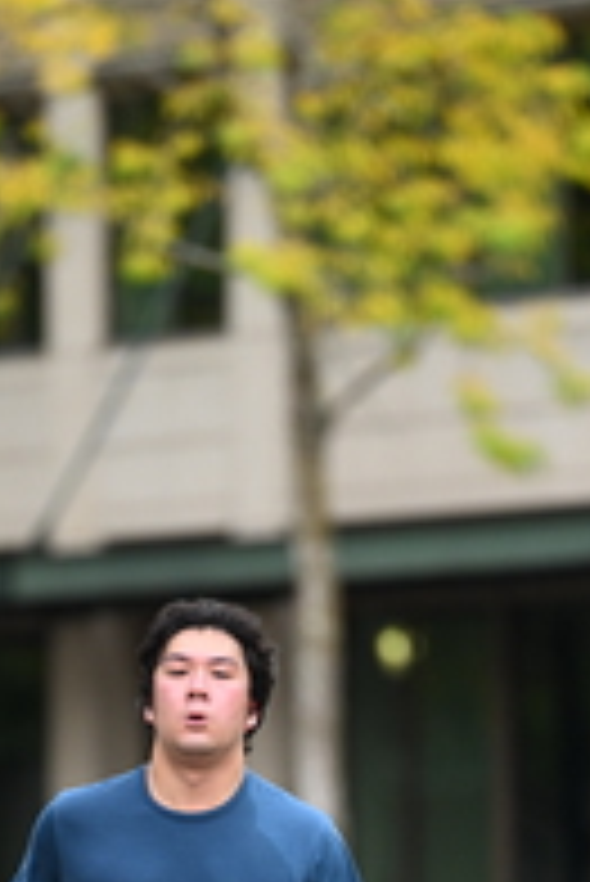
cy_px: 909
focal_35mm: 560
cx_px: 196
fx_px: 13741
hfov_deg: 2.5
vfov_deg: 3.7
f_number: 2.8
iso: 640
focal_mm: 200
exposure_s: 1/1600
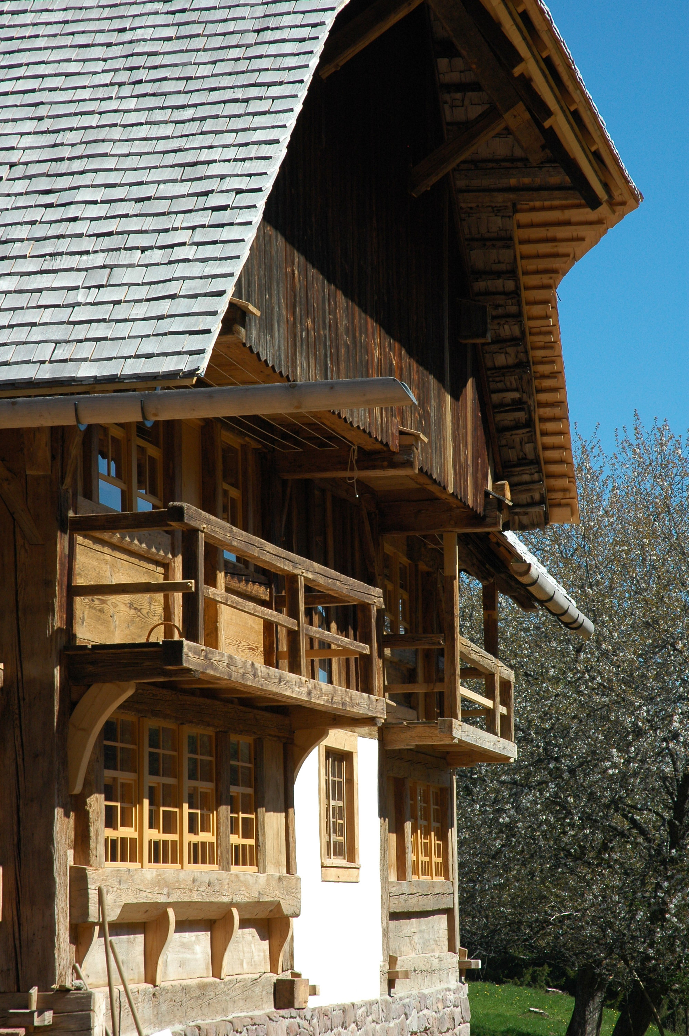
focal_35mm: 93
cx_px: 344
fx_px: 2675
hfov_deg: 14.7
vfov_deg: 21.9
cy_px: 518
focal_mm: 62
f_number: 11
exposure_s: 1/400
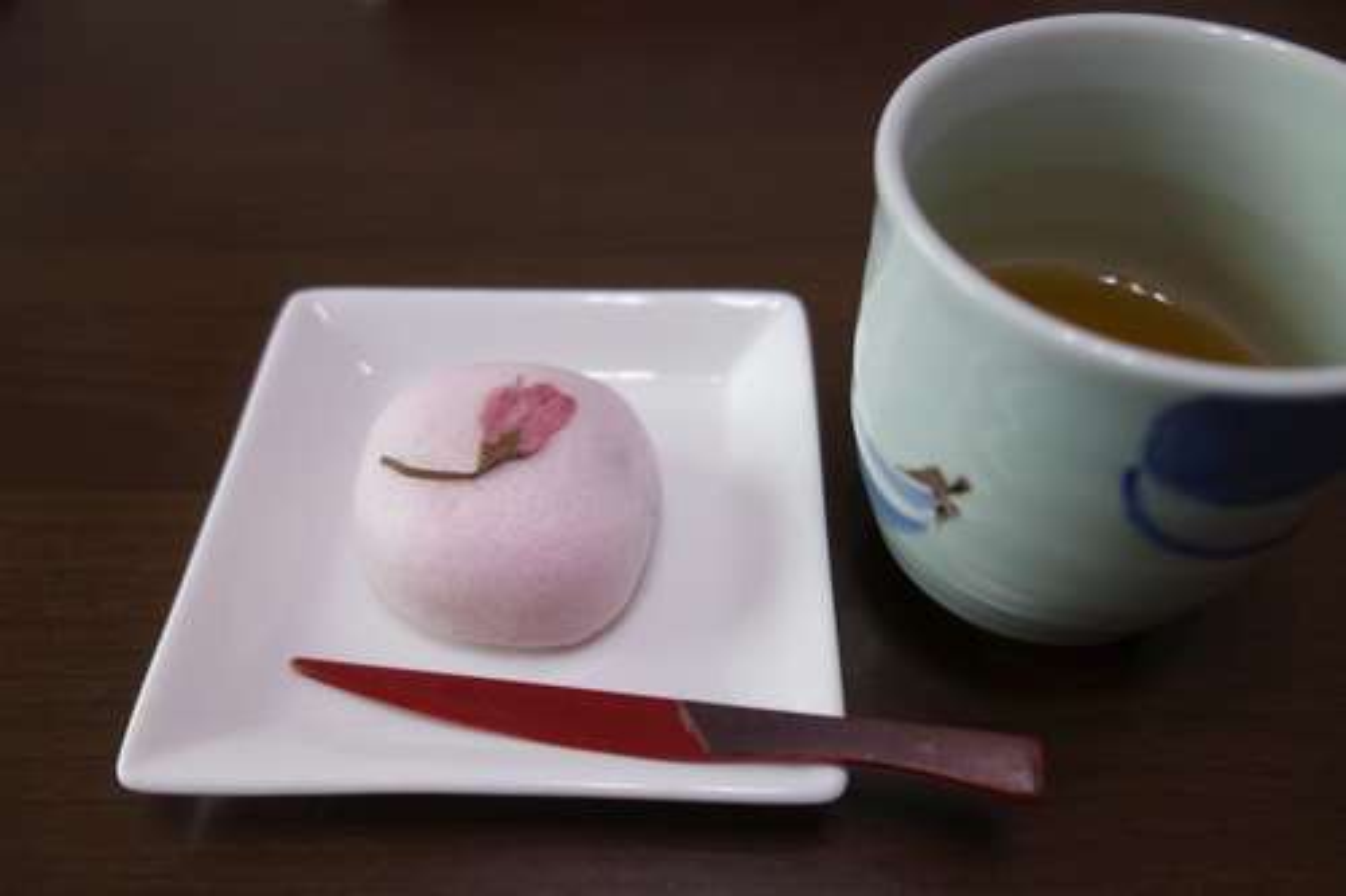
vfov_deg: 46.4
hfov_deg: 65.5
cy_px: 448
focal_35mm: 28
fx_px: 1046
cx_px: 673
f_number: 1.8
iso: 125
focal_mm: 10.4
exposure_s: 1/30
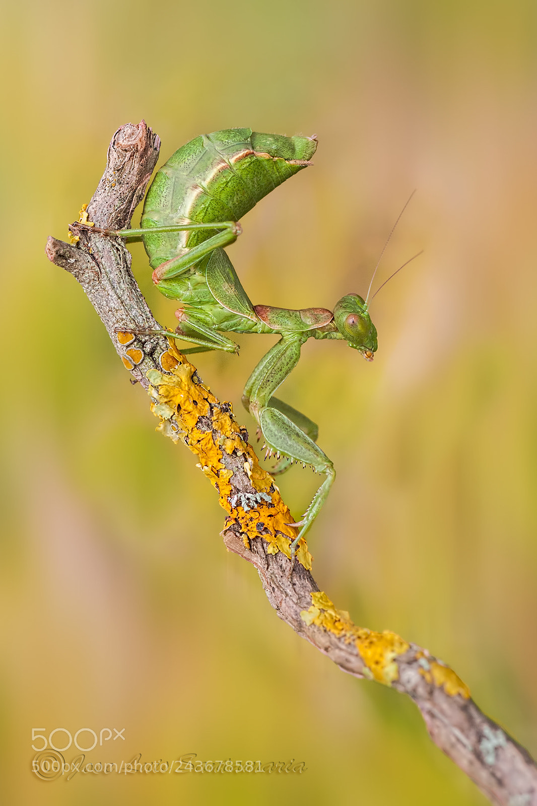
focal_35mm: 135
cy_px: 403
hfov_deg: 10.2
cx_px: 268
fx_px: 3022
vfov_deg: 15.2
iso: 400
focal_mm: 90
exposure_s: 1/60
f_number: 11
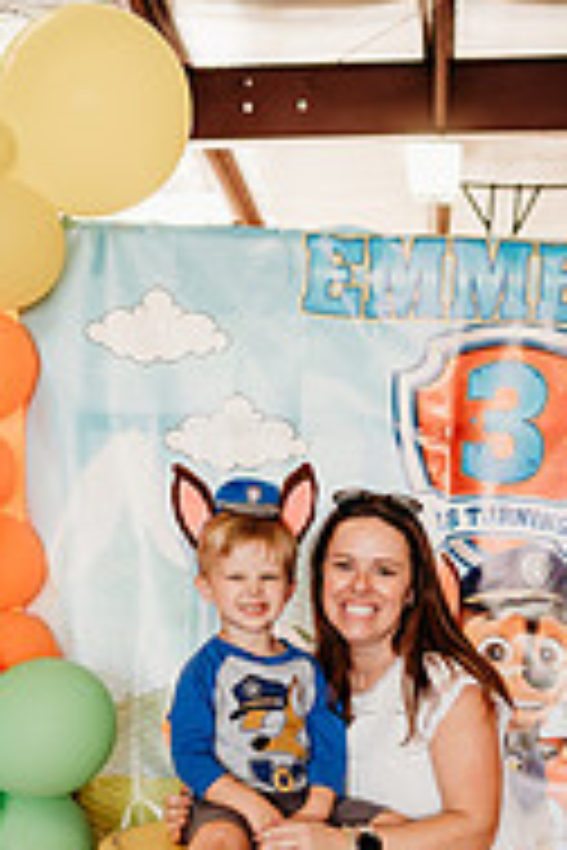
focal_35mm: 57
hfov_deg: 23.8
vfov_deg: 33.8
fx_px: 1347
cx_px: 310
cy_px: 706
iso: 500
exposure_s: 1/320
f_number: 2.2
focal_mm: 24
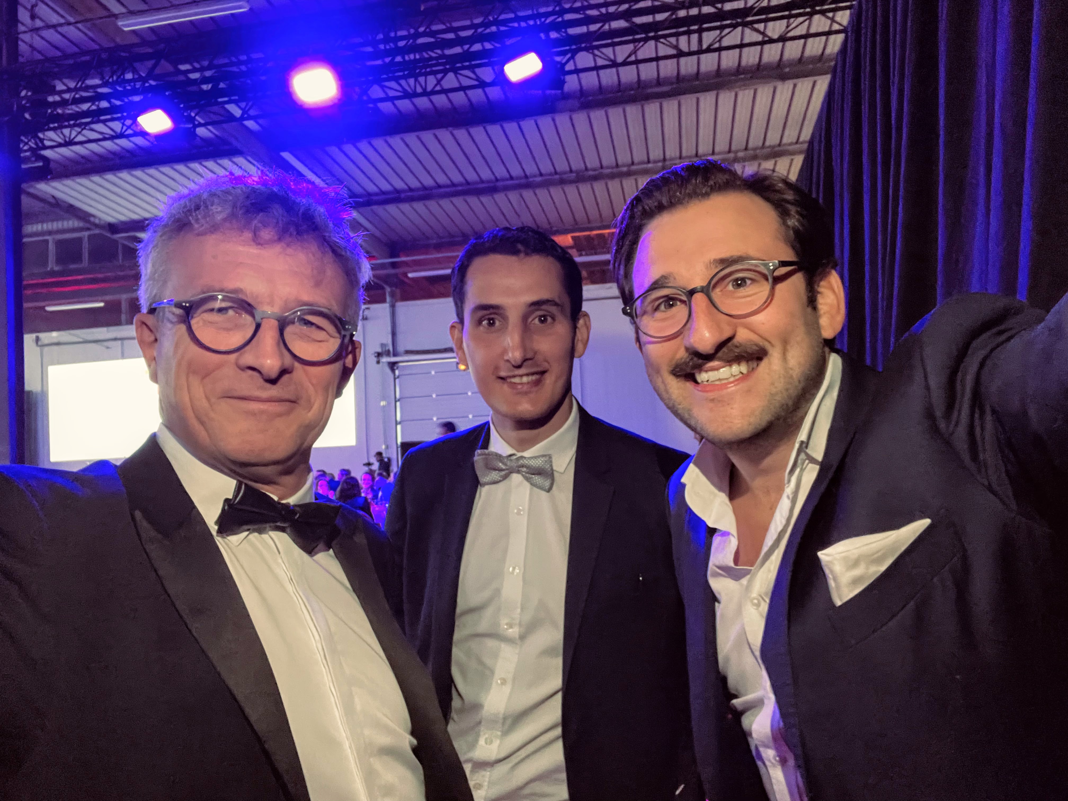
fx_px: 710
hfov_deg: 73.9
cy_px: 400
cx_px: 534
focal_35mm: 23
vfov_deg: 58.9
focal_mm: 2.71
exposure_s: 1/15
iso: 800
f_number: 2.2
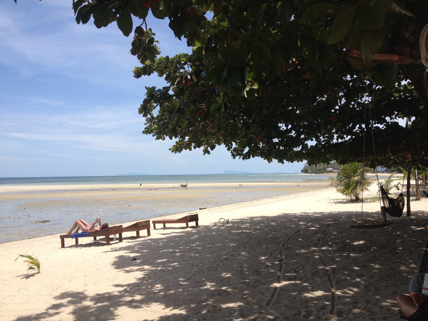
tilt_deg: -0.9
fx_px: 433
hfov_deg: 52.6
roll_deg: +2.7
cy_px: 160
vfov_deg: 40.7
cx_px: 214
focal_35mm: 35
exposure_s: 1/1672
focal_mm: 4.28
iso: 50
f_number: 2.4
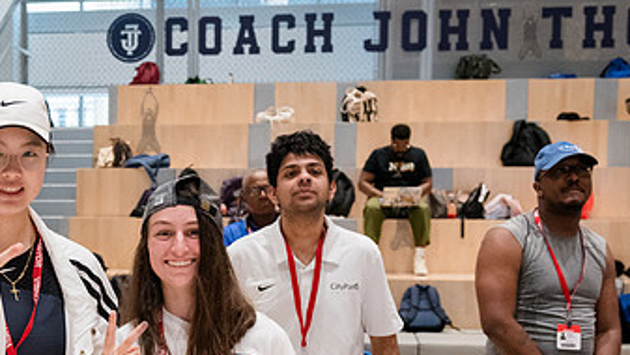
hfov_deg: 26.1
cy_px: 314
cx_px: 41
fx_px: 1304
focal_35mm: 78
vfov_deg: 15.4
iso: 5000
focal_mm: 34
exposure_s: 1/400
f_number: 4
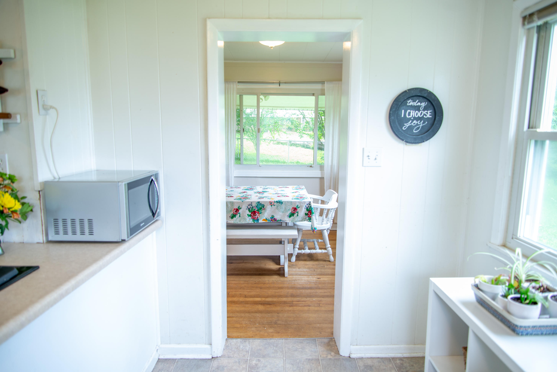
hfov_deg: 73.7
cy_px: 186
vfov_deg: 53.2
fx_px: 371
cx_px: 278
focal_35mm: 24
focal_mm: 24
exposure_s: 1/50
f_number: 22
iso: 400
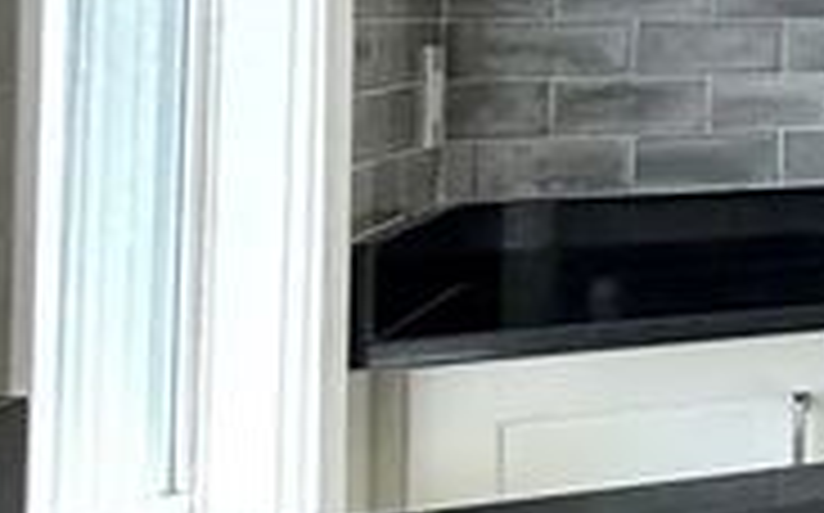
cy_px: -40
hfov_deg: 12.6
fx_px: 1862
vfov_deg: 15.3
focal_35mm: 83
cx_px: 2296
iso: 50
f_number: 2.2
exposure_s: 1/122
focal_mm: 2.22
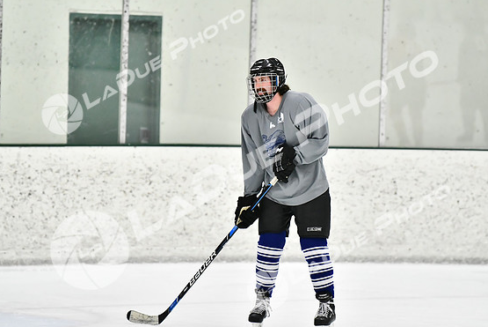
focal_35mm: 282
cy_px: 160
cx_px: 245
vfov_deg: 4.9
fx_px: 3826
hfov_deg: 7.3
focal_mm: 180
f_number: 2.8
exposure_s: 1/1250
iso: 5000
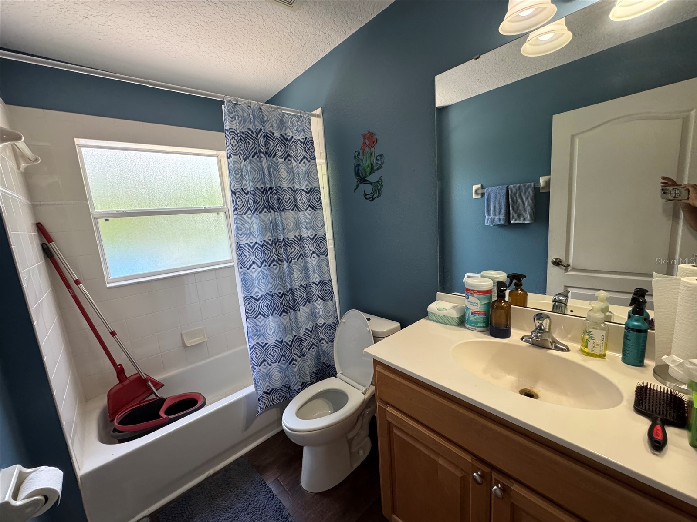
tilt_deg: -10.0
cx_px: 348
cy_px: 261
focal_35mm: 14
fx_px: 282
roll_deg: +3.4
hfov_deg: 102.1
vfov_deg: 85.7
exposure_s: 1/101
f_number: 2.2
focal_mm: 2.22
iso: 320
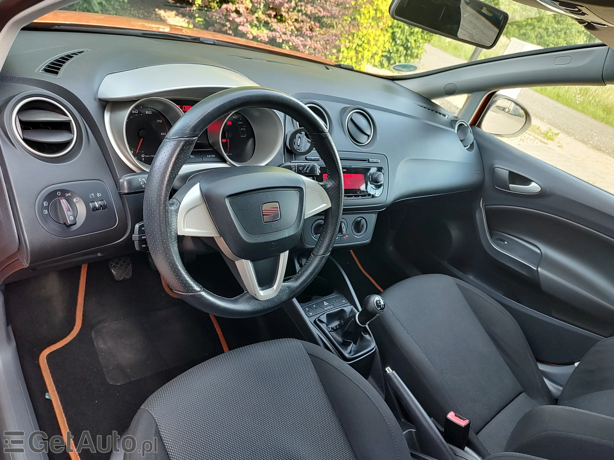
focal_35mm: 23
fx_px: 408
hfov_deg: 73.9
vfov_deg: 58.9
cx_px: 307
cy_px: 230
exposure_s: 1/100
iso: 152
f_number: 1.8
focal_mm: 5.56
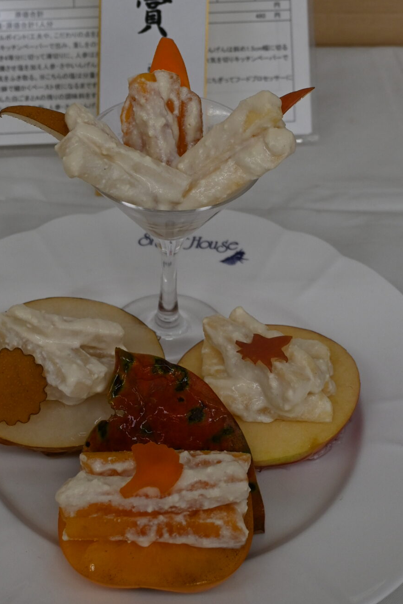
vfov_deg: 25.4
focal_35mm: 77
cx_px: 189
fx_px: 1301
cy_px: 64
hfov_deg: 17.6
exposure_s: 1/250
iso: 400
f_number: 4.5
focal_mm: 26.5
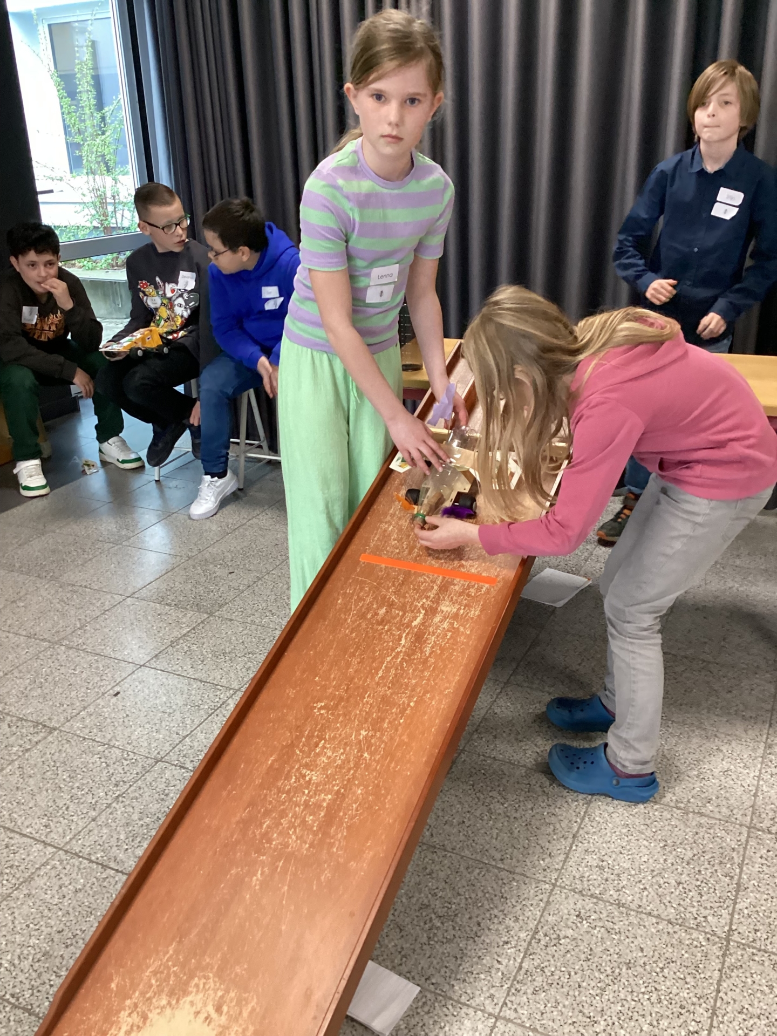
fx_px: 928
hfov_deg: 45.4
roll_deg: +1.5
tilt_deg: -23.4
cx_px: 388
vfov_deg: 58.4
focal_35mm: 31
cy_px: 518
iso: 320
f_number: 2.4
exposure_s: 1/60
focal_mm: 3.3
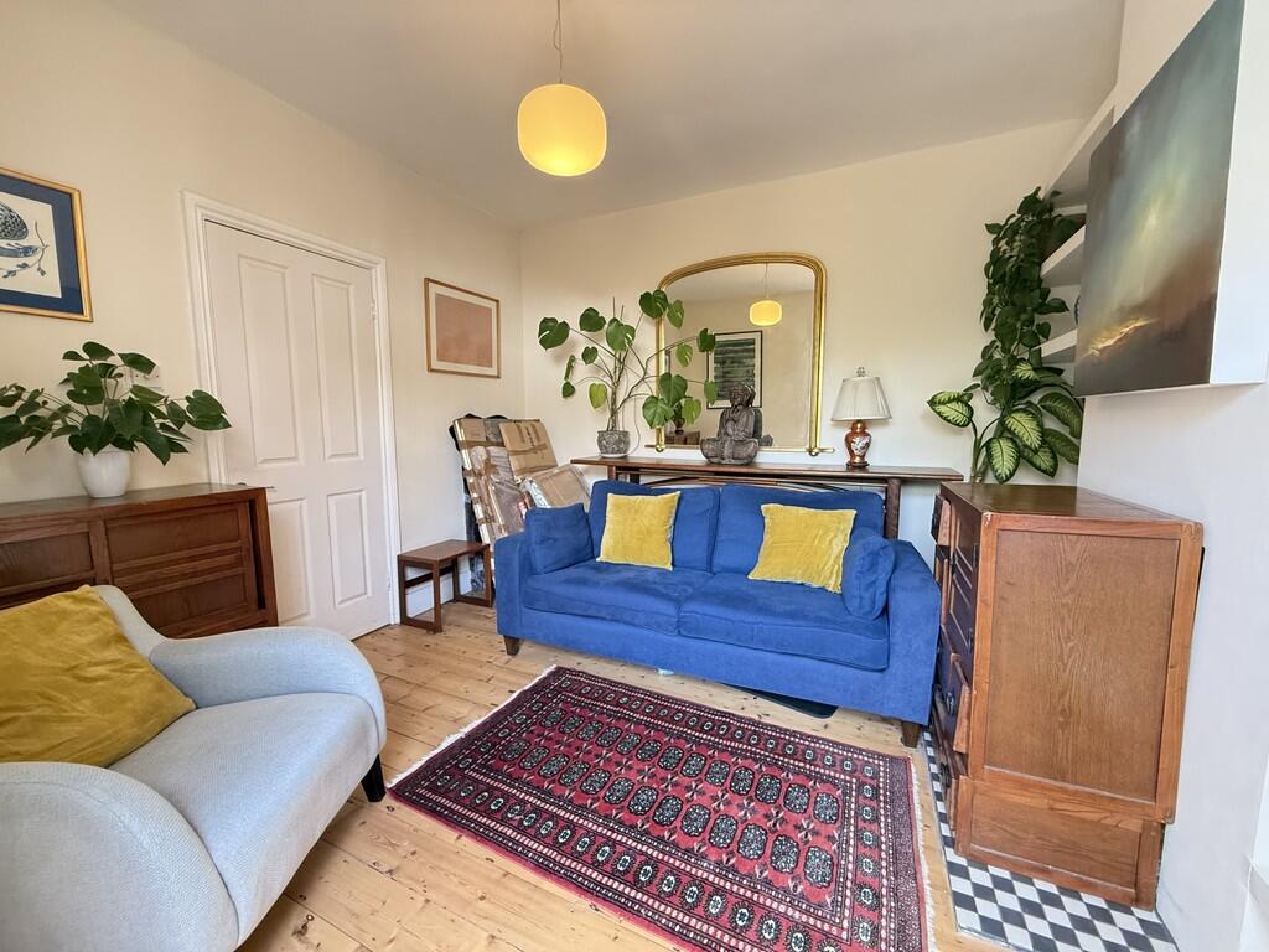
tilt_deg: -5.1
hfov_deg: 102.1
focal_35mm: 14
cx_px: 634
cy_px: 476
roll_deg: -0.1
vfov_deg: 85.7
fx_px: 513
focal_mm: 2.22
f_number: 2.2
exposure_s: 1/60
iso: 500
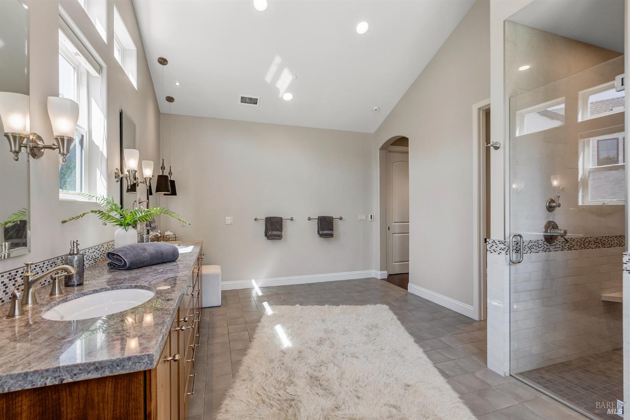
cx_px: 315
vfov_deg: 73.7
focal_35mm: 16
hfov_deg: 96.7
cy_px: 210
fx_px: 280
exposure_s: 1/40
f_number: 8
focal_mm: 16
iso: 500
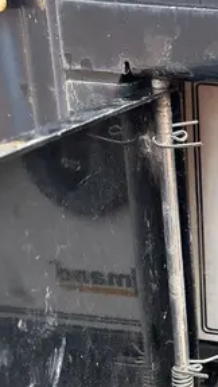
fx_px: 740
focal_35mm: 72
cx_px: 354
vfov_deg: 28.8
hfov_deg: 15.2
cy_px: 300
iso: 64
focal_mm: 5.96
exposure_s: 1/172
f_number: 1.6
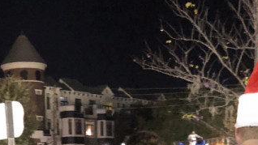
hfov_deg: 23.0
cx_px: 81
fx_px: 629
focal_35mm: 92
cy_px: 373
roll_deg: +1.9
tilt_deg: -14.4
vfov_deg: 10.7
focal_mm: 4
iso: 100
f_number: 1.8
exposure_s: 1/4
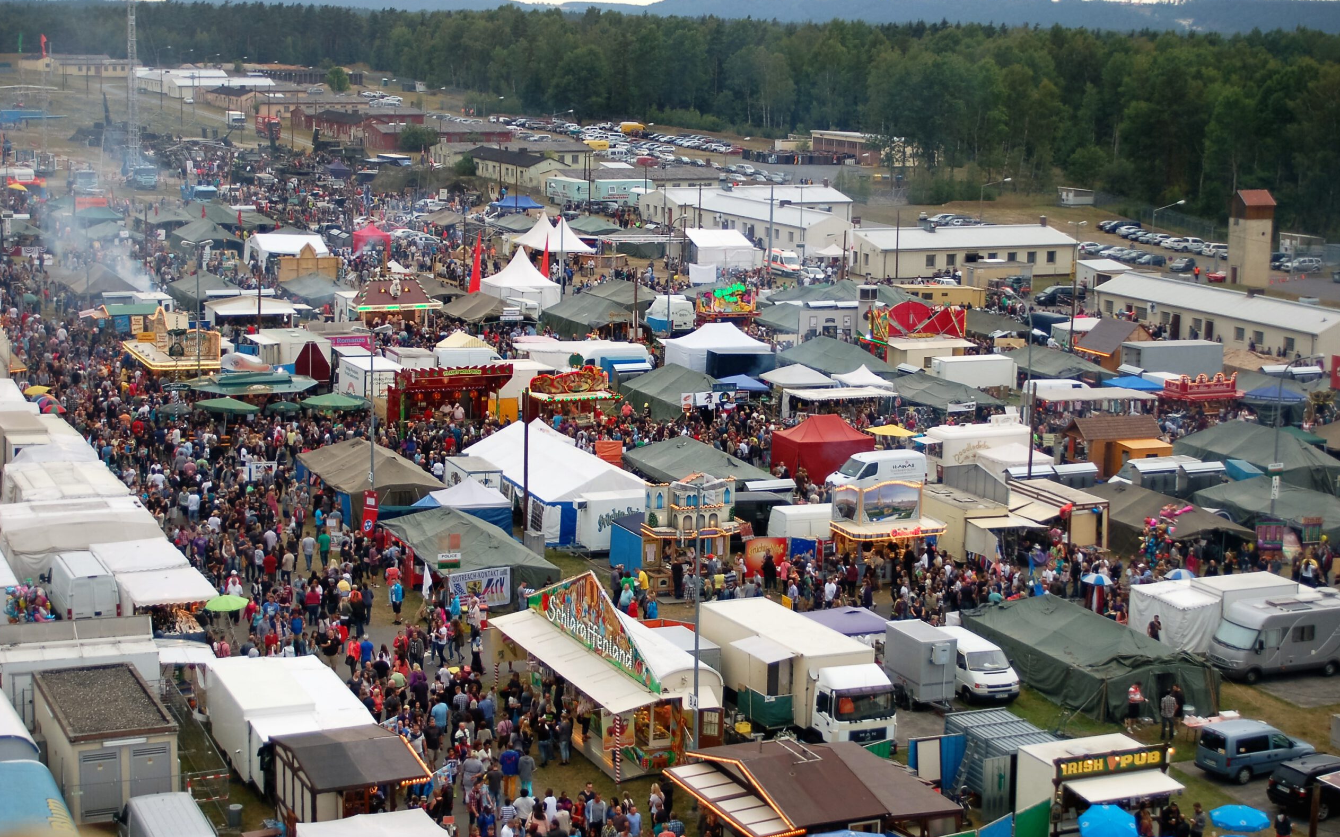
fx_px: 2374
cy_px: 402
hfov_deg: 31.5
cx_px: 666
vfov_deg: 20.0
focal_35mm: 65
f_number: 5.6
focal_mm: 42
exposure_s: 1/125
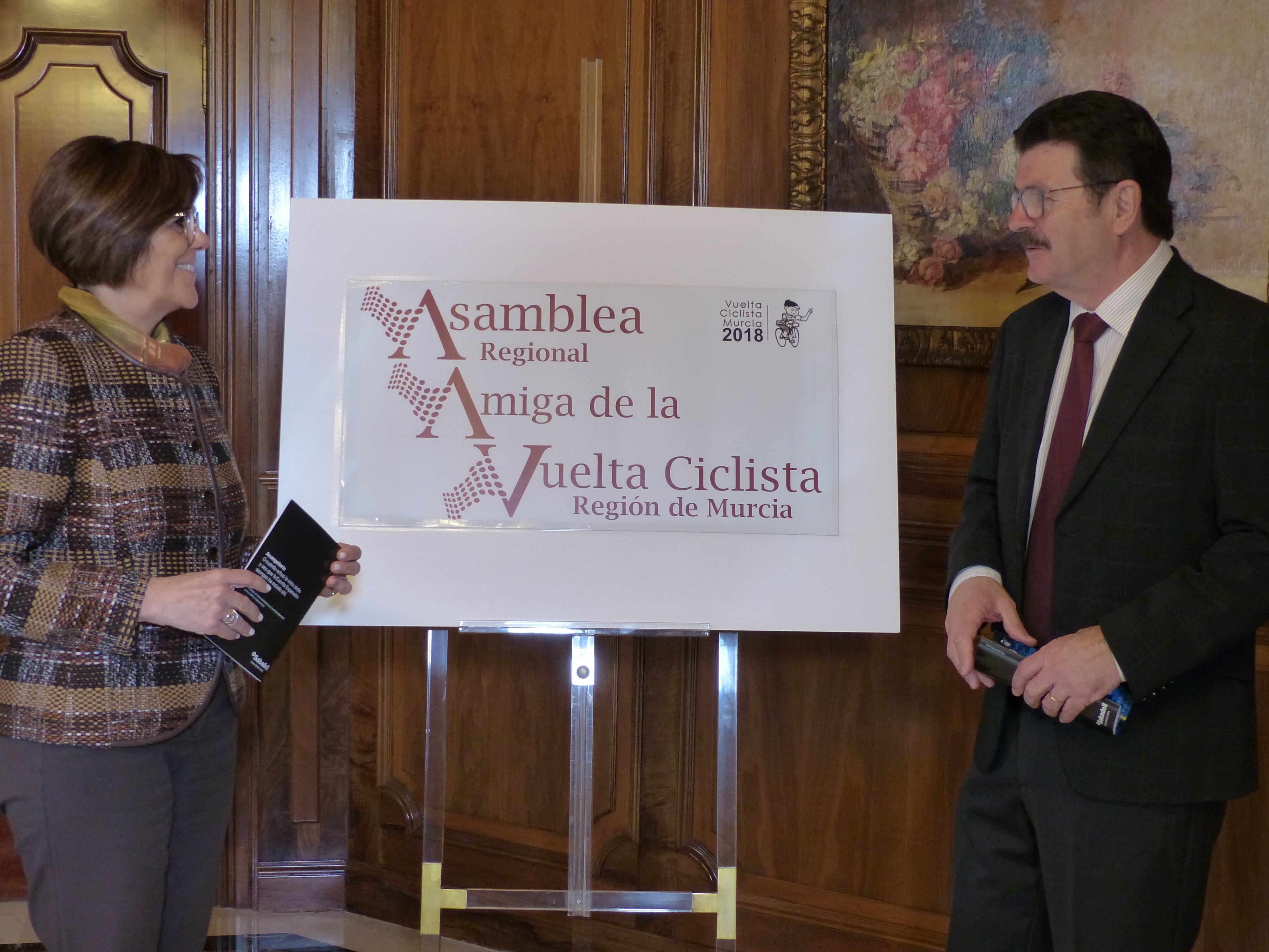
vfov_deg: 29.1
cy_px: 476
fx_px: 1833
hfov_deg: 38.2
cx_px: 634
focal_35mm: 50
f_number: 2.8
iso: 400
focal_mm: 9.1
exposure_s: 1/60
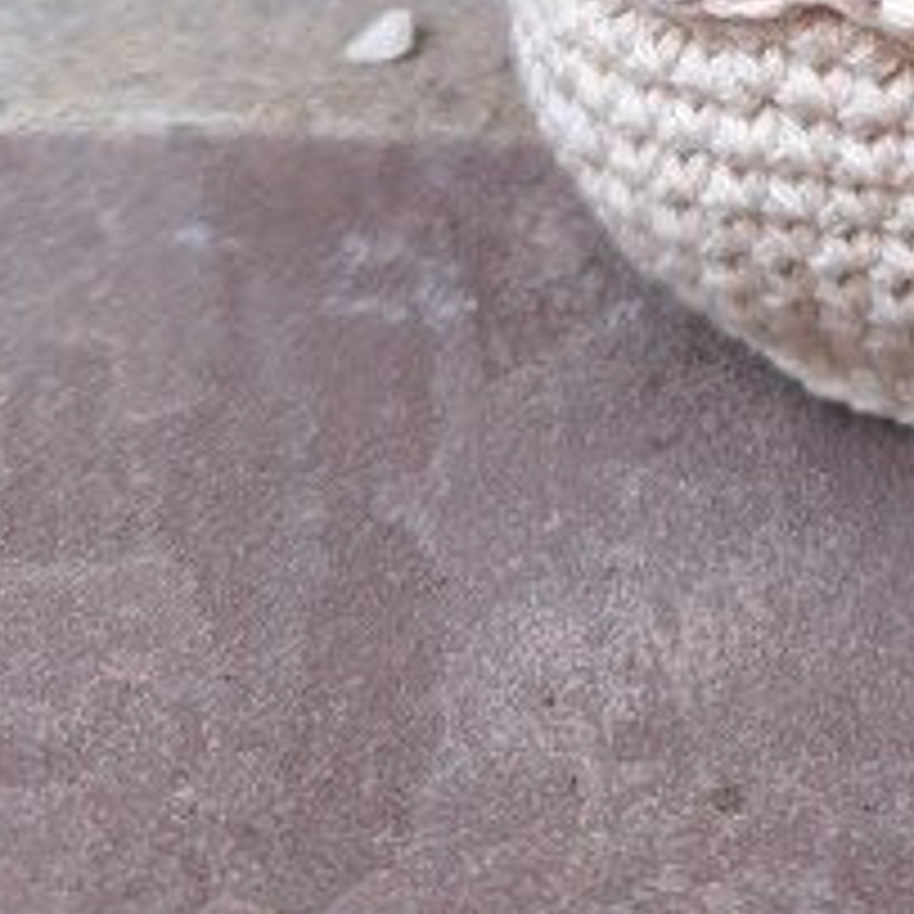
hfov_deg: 24.9
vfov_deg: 22.7
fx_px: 1912
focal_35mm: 64
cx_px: 1027
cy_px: -401
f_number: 1.8
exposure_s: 1/196
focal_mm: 5.54
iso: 40
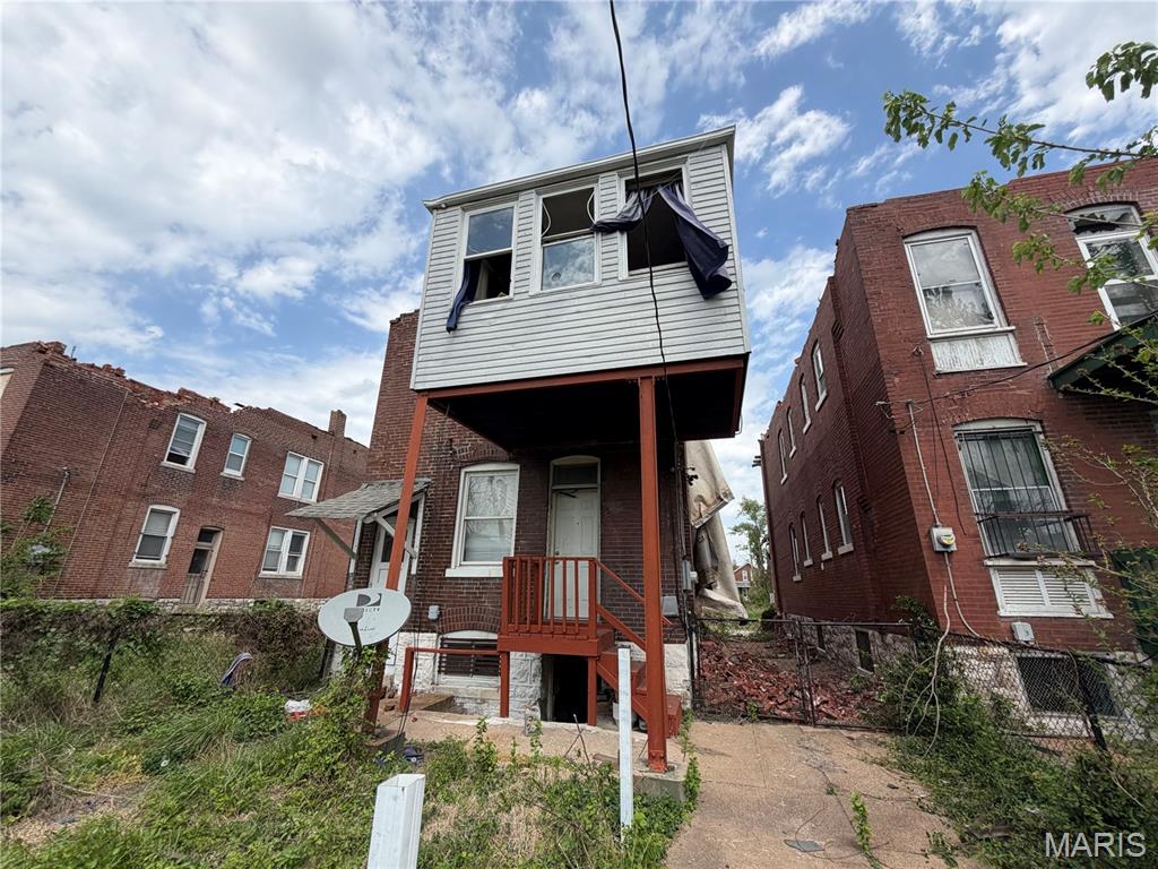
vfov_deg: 85.7
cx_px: 579
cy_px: 434
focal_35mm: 14
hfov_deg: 102.1
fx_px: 468
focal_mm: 2.22
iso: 25
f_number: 2.2
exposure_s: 1/770
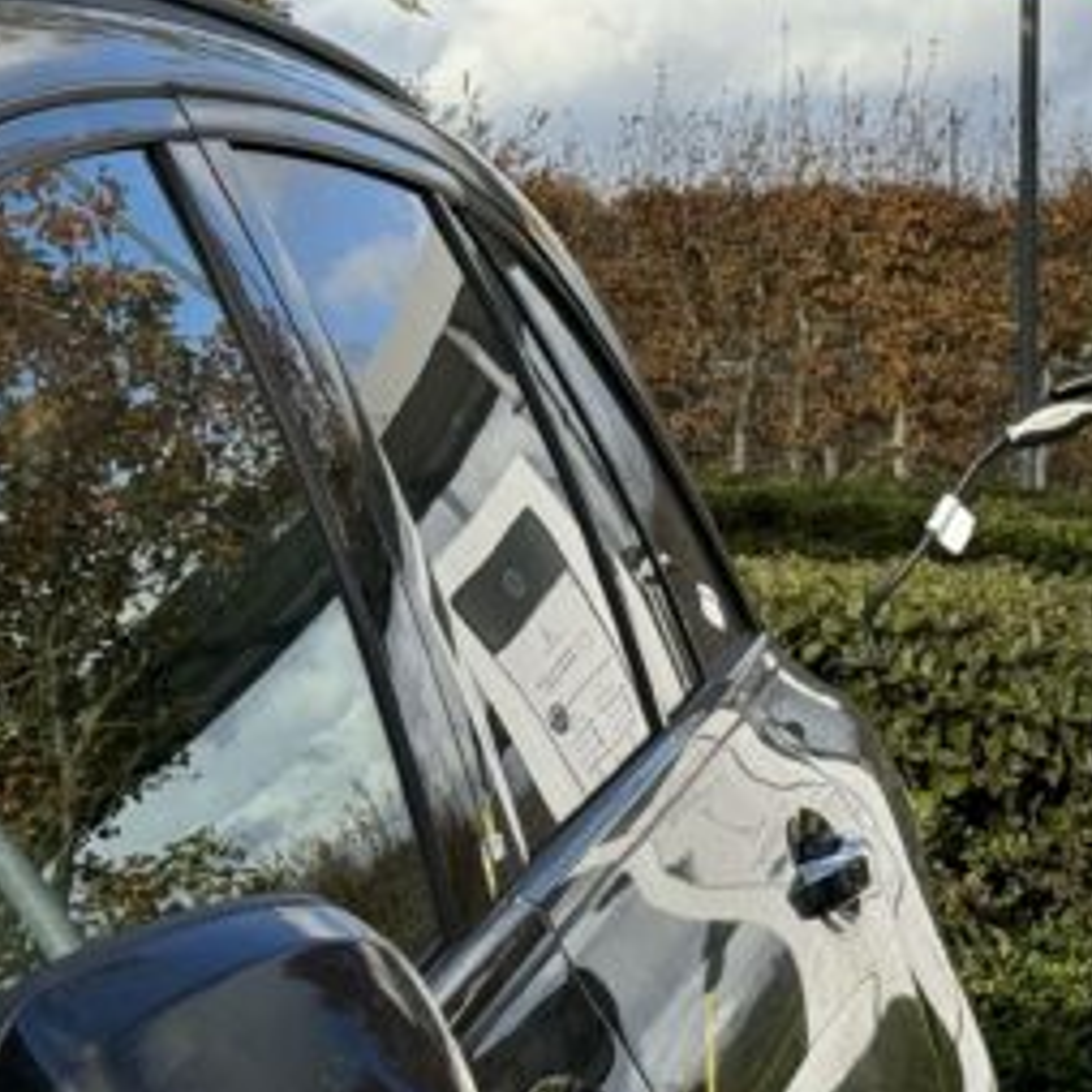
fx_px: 4675
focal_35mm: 131
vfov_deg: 13.3
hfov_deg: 12.9
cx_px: 1378
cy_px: 746
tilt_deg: -3.9
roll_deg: -0.8
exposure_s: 1/2959
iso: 64
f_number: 1.78
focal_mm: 6.86
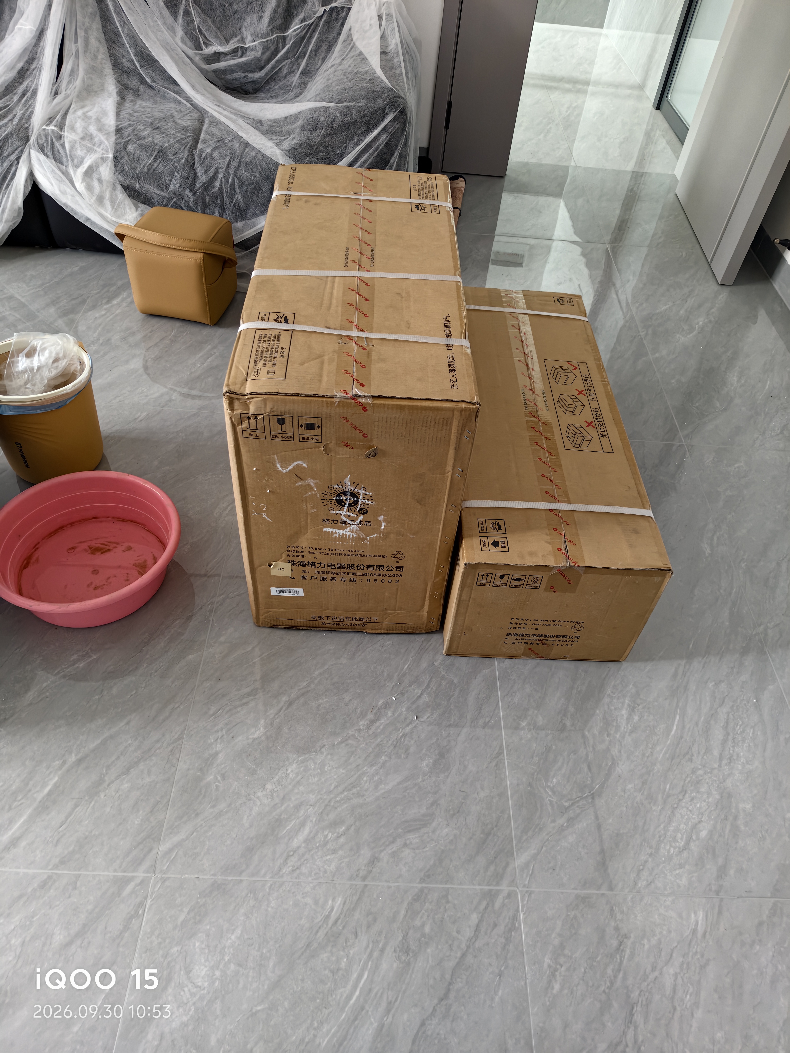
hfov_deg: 58.9
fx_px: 700
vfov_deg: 73.9
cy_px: 526
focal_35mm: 23
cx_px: 395
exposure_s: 1/100
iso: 397
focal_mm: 5.56
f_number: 1.88
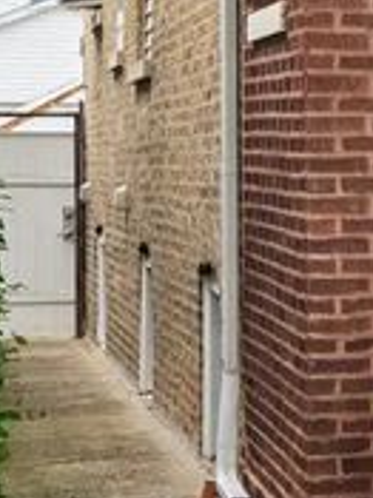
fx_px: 2186
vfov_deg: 12.4
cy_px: -243
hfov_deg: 8.5
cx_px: 1036
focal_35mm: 152
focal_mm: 18
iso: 400
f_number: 8
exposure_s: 1/320
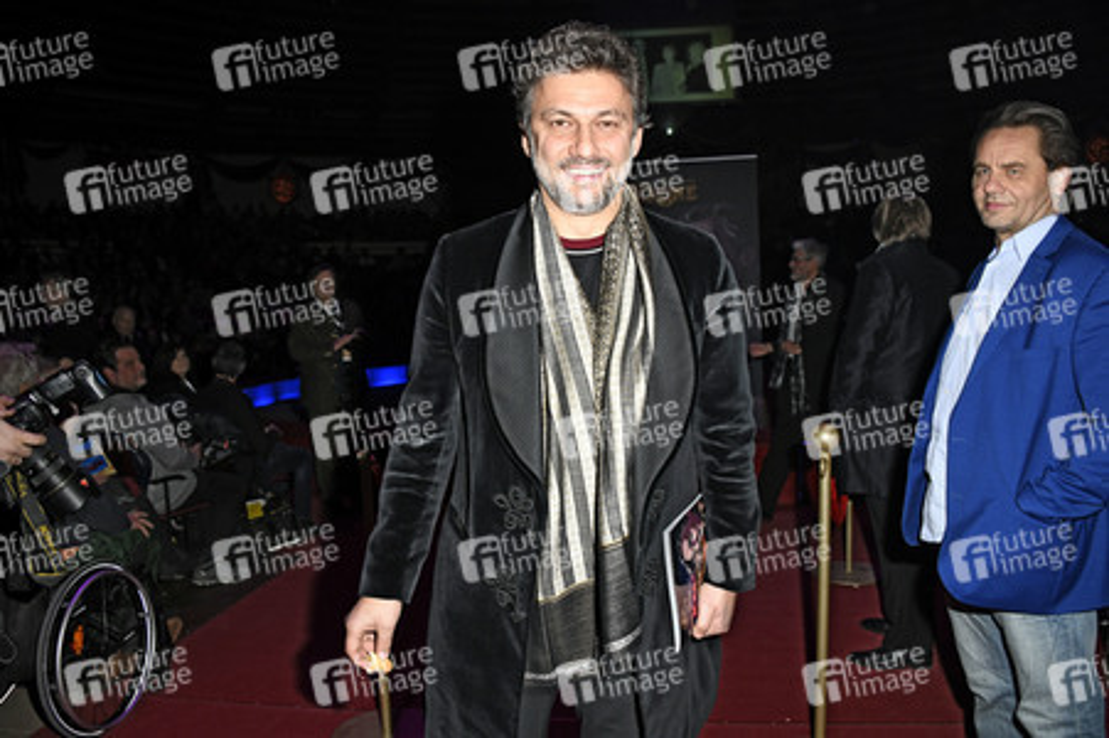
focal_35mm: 28
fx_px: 862
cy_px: 369
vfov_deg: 46.3
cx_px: 554
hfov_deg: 65.5
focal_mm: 28
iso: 1250
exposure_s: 1/160
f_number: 6.3
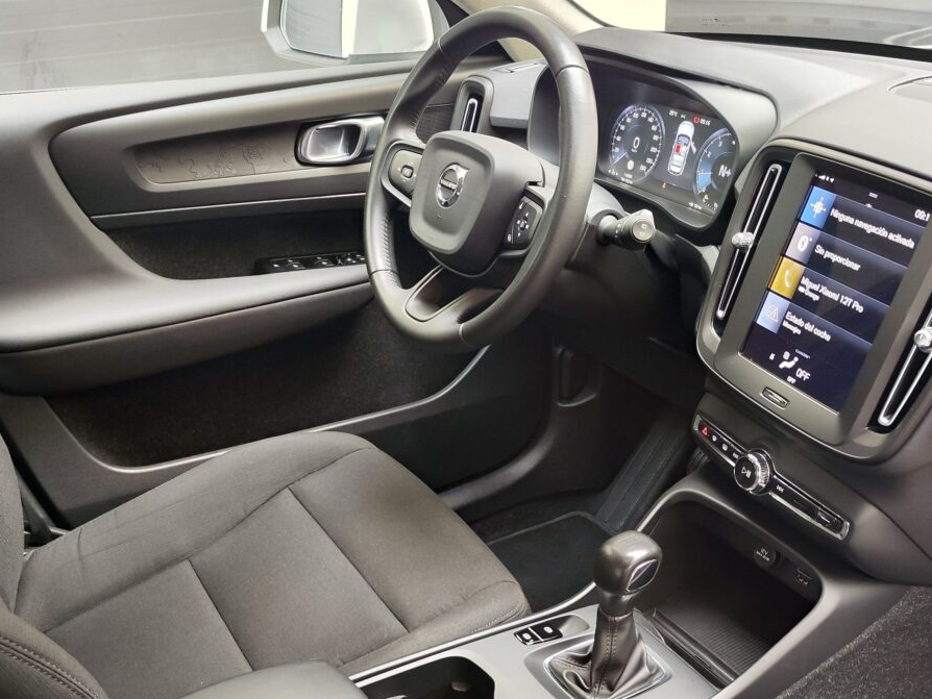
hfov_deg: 51.1
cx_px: 539
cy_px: 416
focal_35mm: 36
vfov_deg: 39.5
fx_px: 970
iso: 339
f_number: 1.69
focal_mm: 7.01
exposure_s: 1/66.2
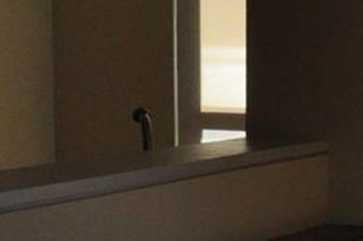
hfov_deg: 9.7
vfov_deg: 7.4
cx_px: 936
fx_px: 1841
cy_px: 282
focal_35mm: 183
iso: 1600
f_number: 13
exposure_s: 1/640
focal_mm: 21
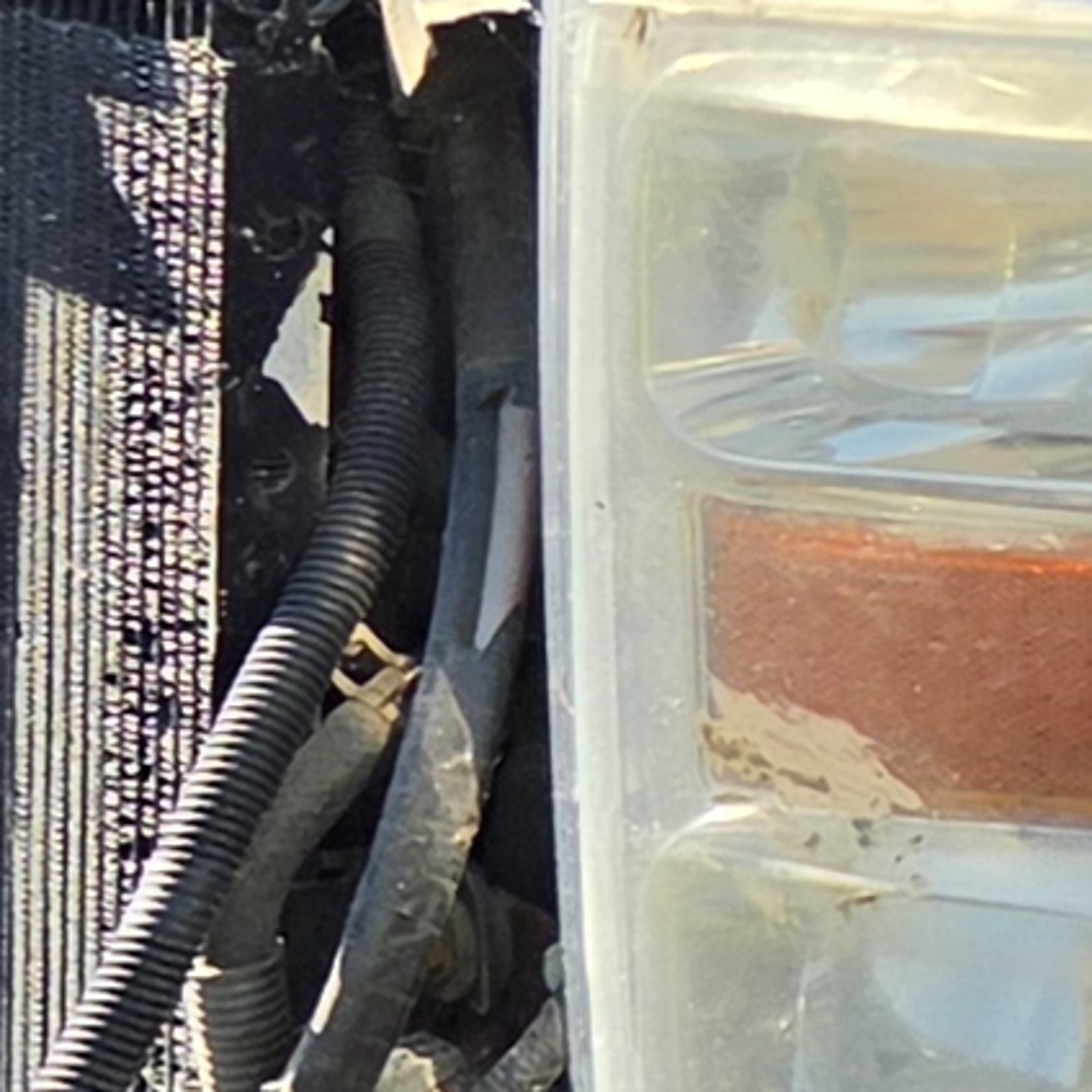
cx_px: 3147
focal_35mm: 192
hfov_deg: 8.0
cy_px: 505
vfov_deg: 9.1
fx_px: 6853
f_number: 1.8
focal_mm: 5.4
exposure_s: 1/2308
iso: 80
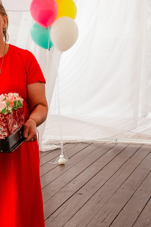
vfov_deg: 21.9
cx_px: -9
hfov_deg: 14.6
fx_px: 578
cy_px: 50
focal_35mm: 92
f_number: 3.5
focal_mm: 24
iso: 500
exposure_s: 1/320
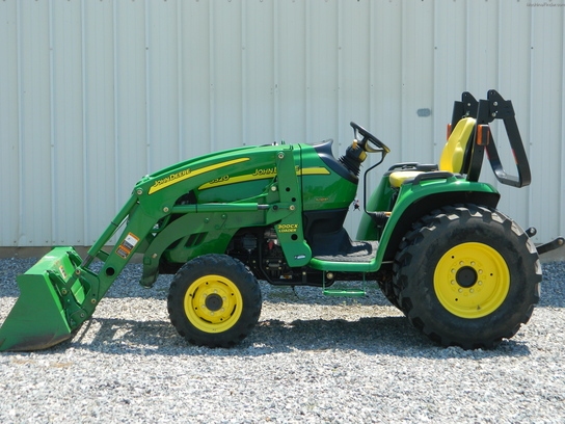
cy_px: 212
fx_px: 1143
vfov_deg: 21.0
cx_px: 282
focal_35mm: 70
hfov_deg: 27.8
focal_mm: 12.6
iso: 80
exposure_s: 1/400
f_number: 4
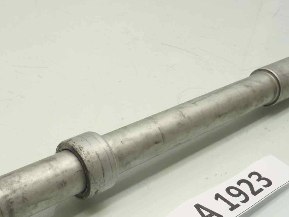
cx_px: 112
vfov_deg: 28.9
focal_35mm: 50
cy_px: 150
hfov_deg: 38.0
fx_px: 417
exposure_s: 1/15
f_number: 3.3
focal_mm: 4.1
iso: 80
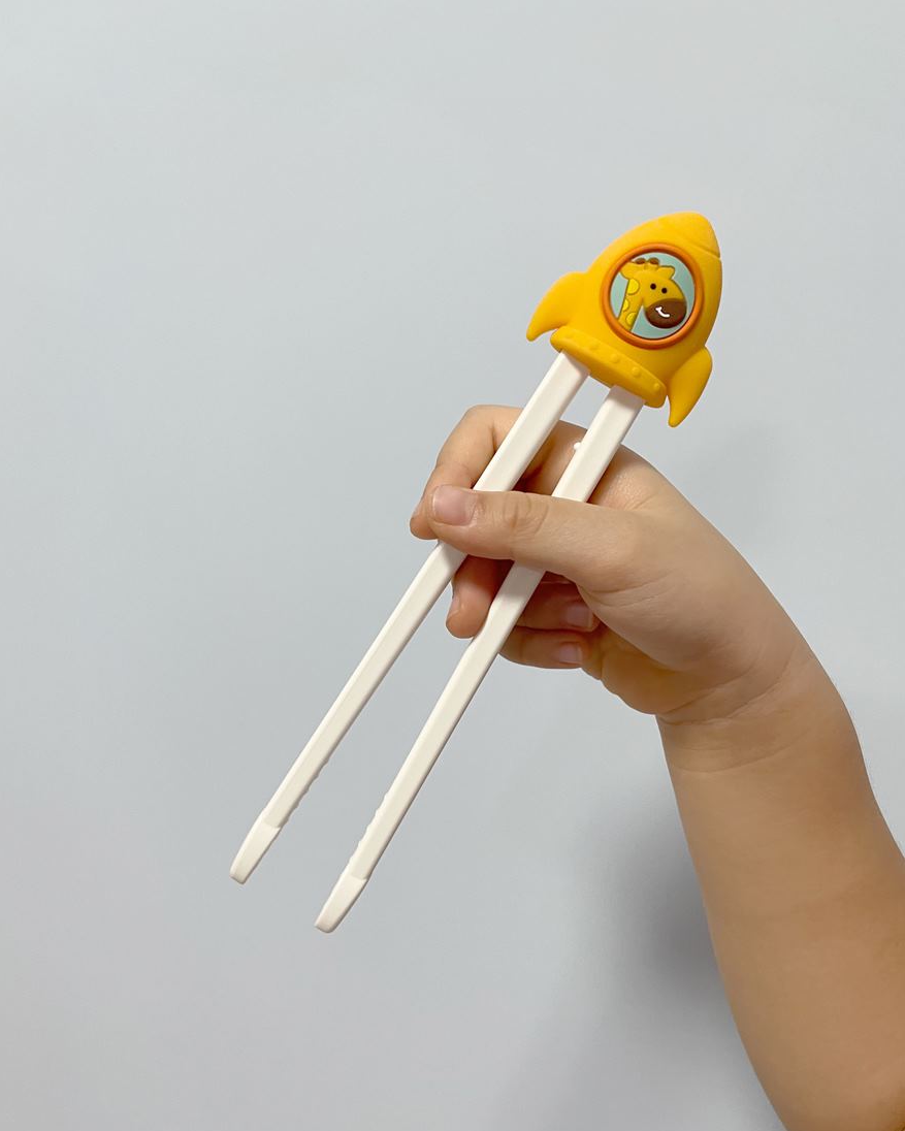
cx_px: 449
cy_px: 606
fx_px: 937
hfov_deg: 51.5
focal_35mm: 28
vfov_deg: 62.1
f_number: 1.6
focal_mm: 4.2
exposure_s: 1/50
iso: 125
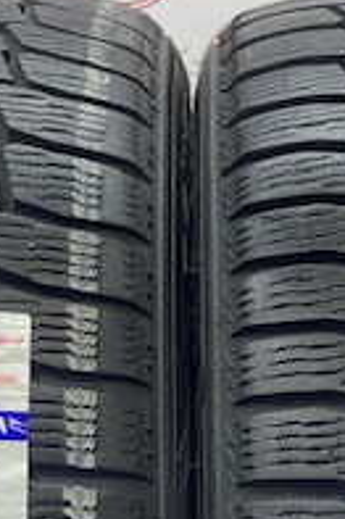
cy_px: 493
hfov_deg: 15.5
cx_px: 211
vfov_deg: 22.4
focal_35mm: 88
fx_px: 1267
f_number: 1.6
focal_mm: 4.2
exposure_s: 1/100
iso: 100
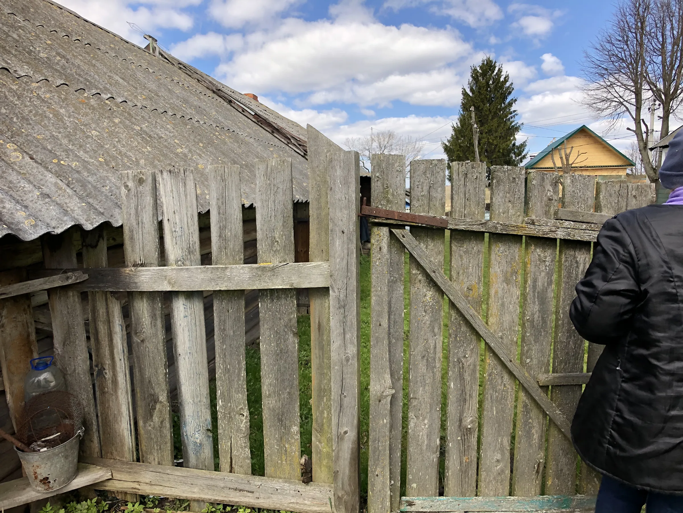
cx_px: 342
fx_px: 552
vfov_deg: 49.7
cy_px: 256
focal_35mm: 28
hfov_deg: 63.4
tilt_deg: -7.7
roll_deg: +2.8
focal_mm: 4
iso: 20
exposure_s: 1/906
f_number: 1.8
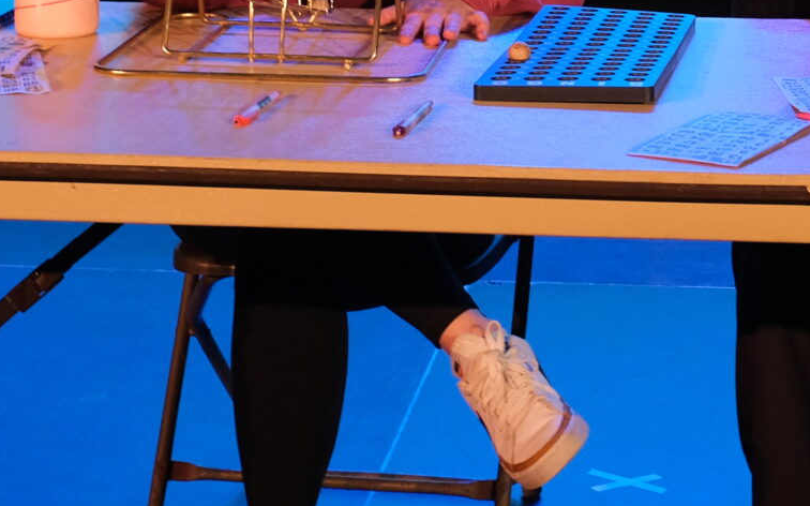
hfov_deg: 19.3
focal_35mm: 107
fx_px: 2361
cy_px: -197
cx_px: 641
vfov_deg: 11.8
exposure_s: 1/100
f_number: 4.2
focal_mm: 20.9
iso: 1000
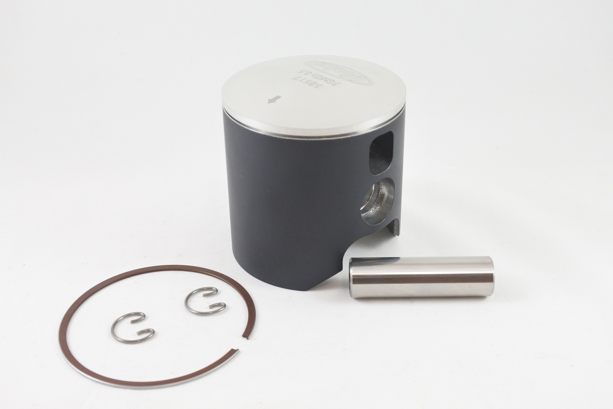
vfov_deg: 33.4
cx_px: 306
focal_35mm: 40
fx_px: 681
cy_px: 204
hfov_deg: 48.5
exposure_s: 1/125
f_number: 4.2
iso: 560
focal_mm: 15
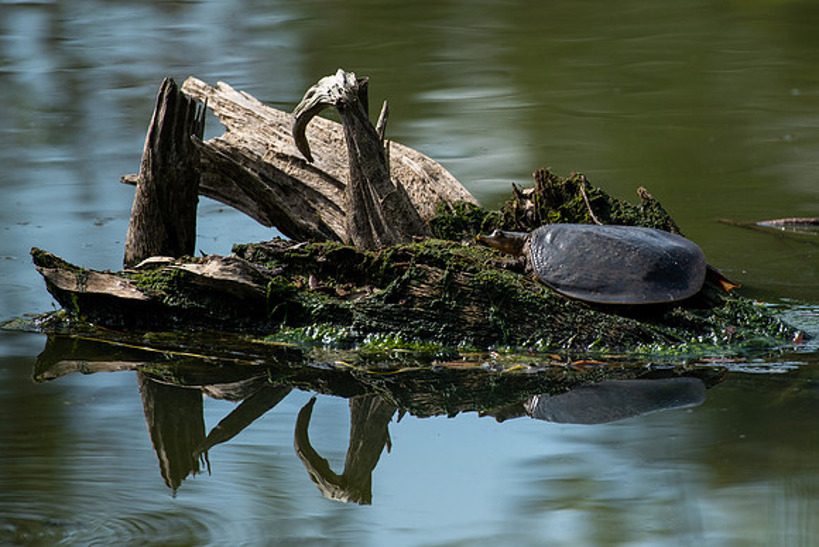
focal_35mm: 686
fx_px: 15611
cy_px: 206
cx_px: 557
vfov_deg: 2.0
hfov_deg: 3.0
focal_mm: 500
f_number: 5.6
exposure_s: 1/2000
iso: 250
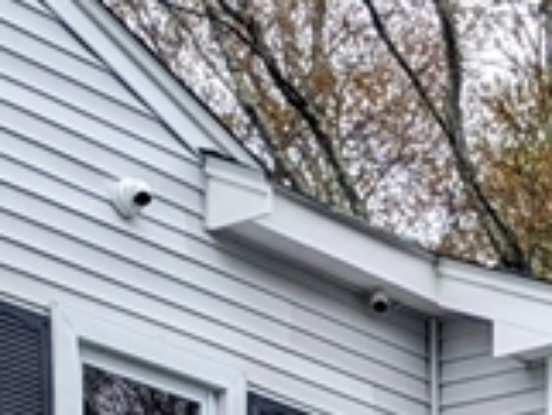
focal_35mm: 152
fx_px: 2426
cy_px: 1218
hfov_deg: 11.9
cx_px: 1029
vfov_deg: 8.3
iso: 44
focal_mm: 6.81
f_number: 1.85
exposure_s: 1/1397
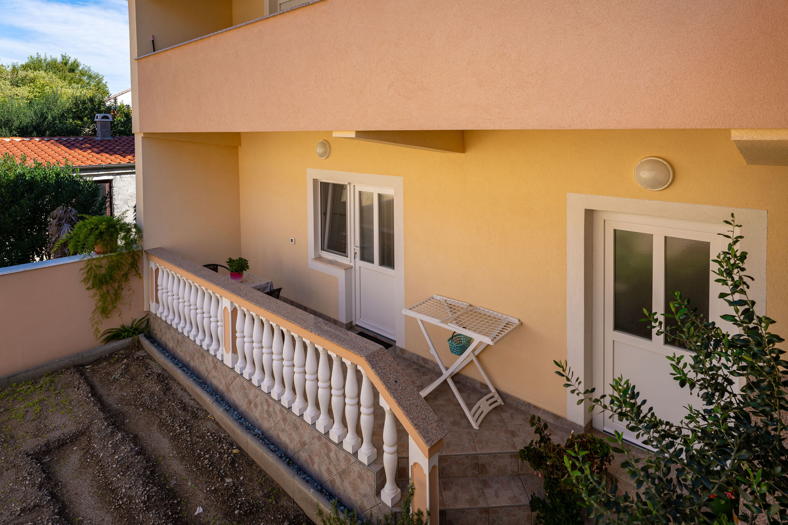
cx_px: 394
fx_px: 396
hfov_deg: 89.7
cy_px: 262
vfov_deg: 67.1
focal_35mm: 18
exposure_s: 1/200
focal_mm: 18.1
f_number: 7.1
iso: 100
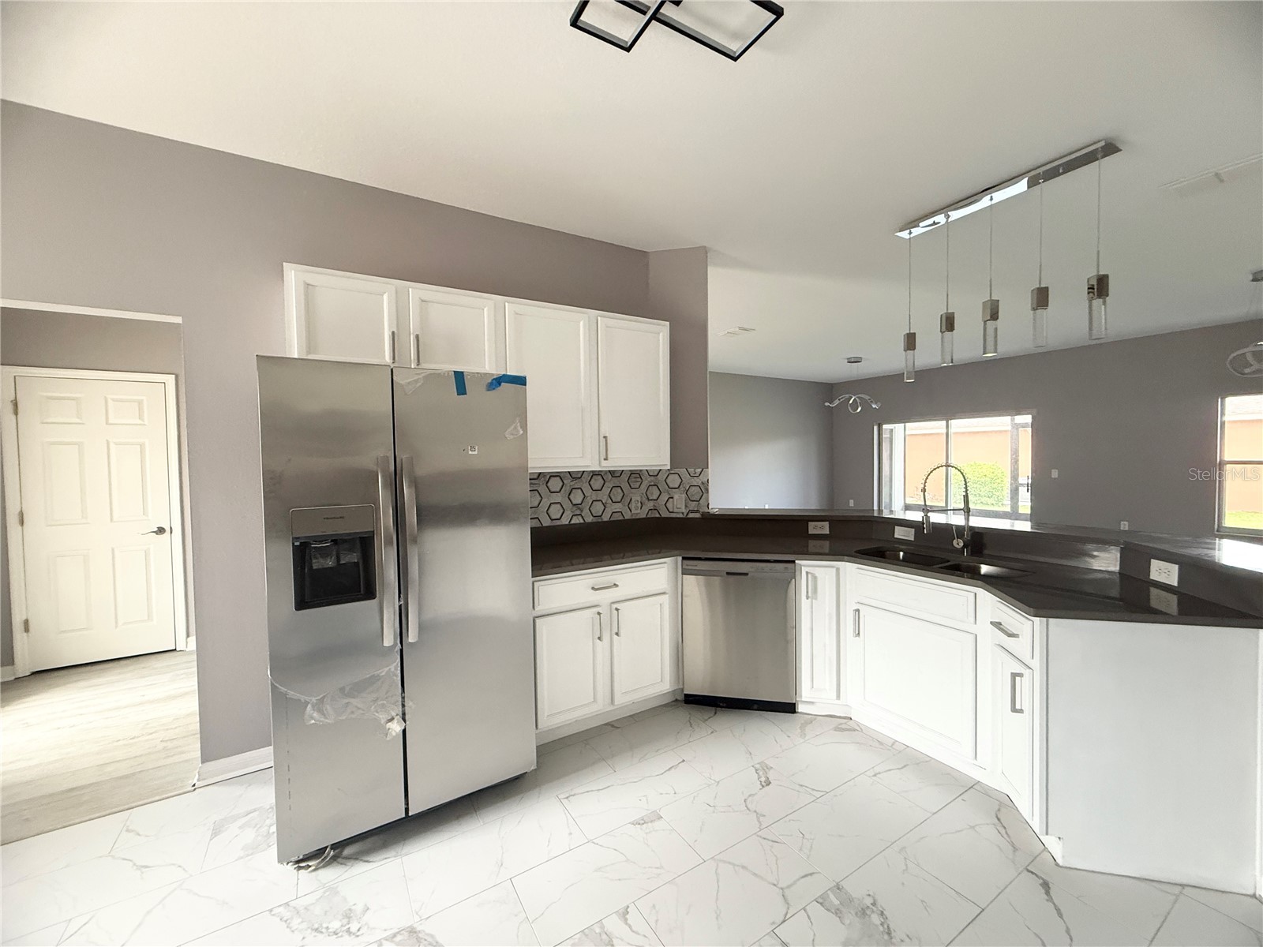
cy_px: 474
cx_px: 632
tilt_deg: -1.3
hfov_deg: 102.1
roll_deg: +1.2
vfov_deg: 85.7
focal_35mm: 14
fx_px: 511
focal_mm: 2.22
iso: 320
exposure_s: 1/90
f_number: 2.2
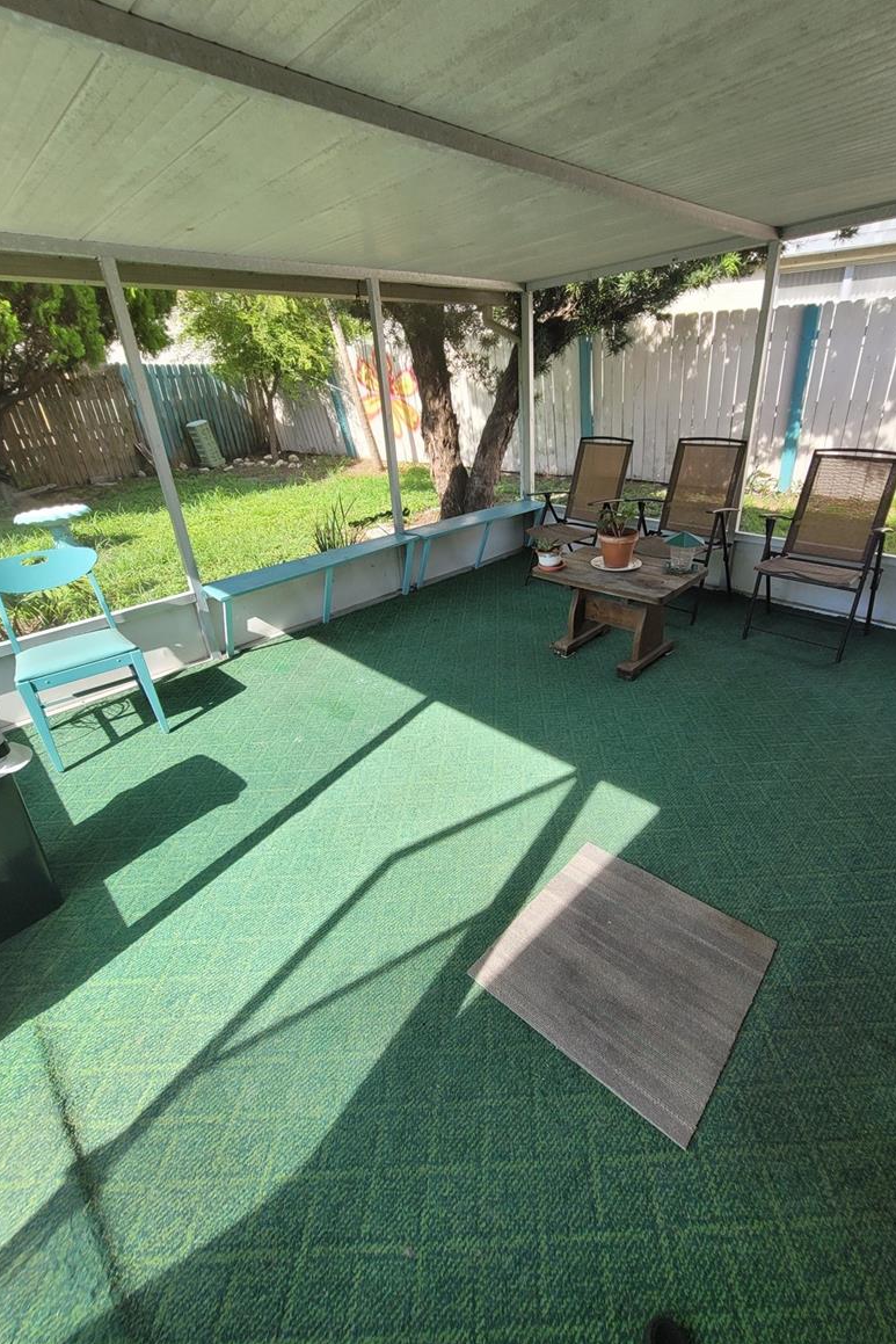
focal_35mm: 14
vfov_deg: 104.2
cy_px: 651
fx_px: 522
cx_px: 496
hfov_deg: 80.9
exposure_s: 1/348
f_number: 2.2
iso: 64
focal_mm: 2.2
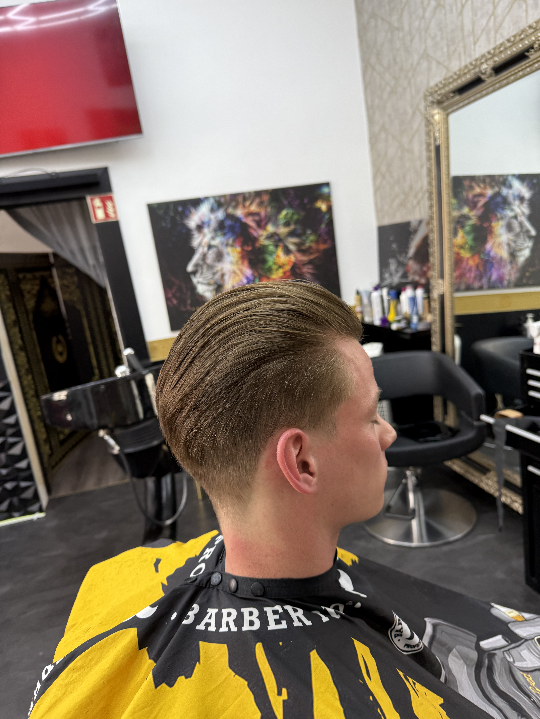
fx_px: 499
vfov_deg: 71.6
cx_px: 270
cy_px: 360
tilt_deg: -12.6
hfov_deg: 56.8
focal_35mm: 24
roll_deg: +8.6
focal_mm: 6.76
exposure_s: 1/100
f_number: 1.78
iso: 80
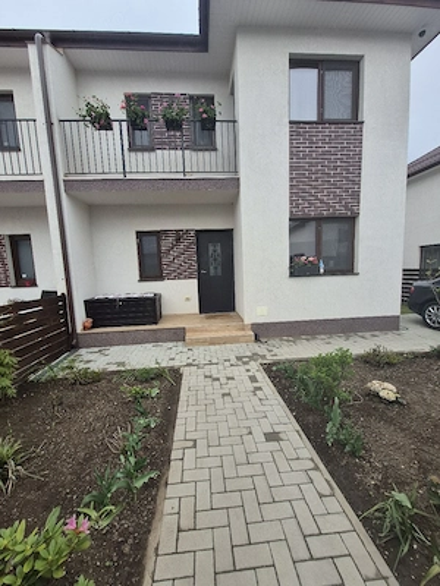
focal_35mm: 13
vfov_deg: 106.2
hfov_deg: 89.9
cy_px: 293
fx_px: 220
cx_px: 220
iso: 80
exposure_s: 1/769
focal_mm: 1.74
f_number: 2.2
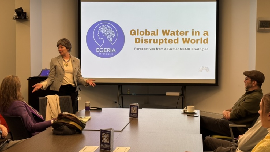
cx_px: 135
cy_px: 69
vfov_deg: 21.1
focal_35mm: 57
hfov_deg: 36.6
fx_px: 408
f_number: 1.6
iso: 50
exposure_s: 1/90
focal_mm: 5.96
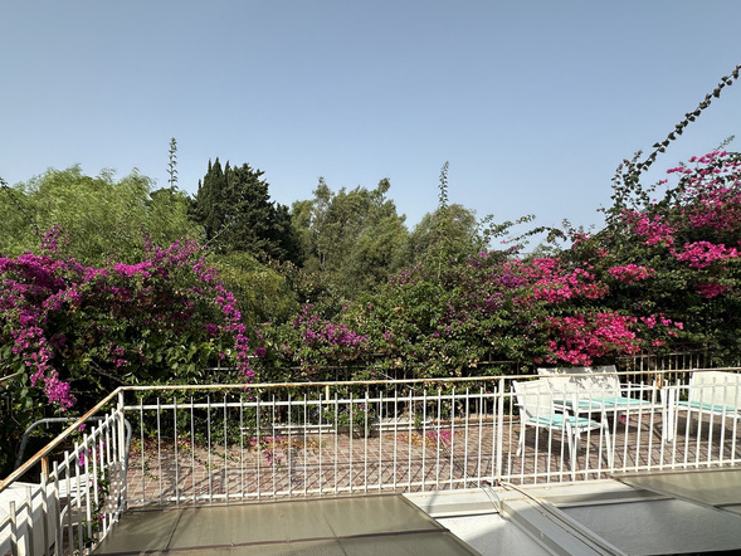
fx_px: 407
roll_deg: +0.3
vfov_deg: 68.5
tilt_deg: -1.5
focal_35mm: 19
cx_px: 287
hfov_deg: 83.3
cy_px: 308
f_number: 2.2
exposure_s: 1/1350
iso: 50
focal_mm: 2.22
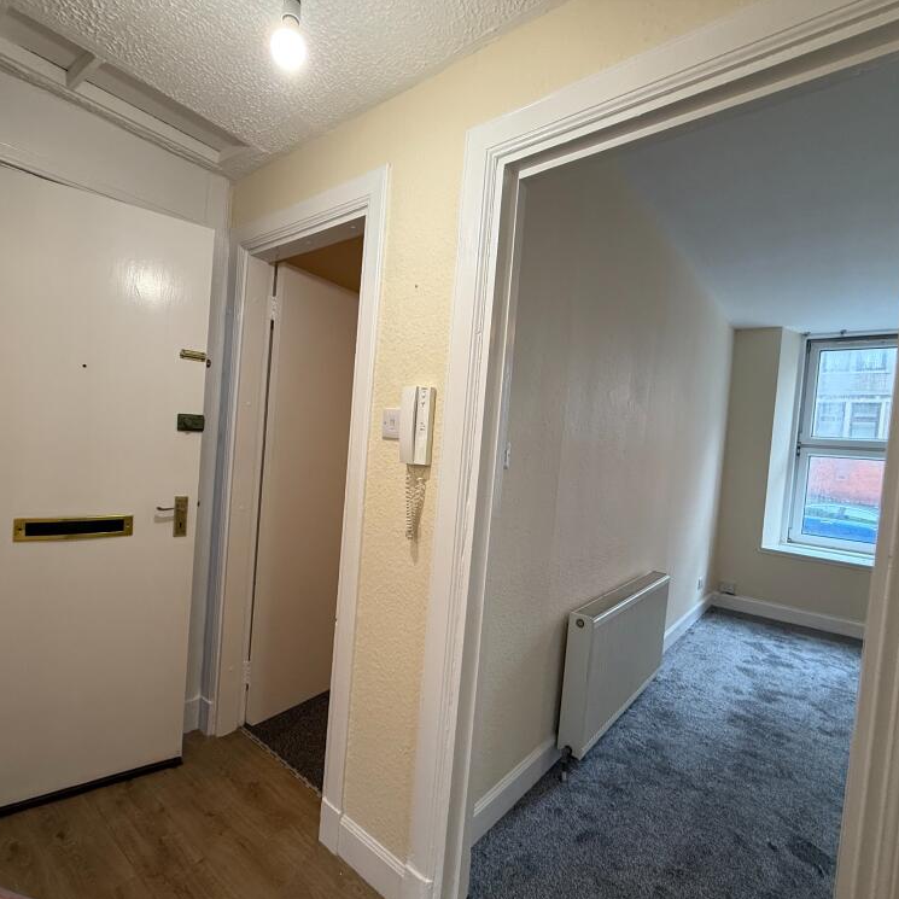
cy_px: 460
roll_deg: -4.1
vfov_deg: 84.0
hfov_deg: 83.9
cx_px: 425
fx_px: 500
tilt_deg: -2.8
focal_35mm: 17
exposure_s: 1/50
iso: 160
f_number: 2.2
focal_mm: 2.22
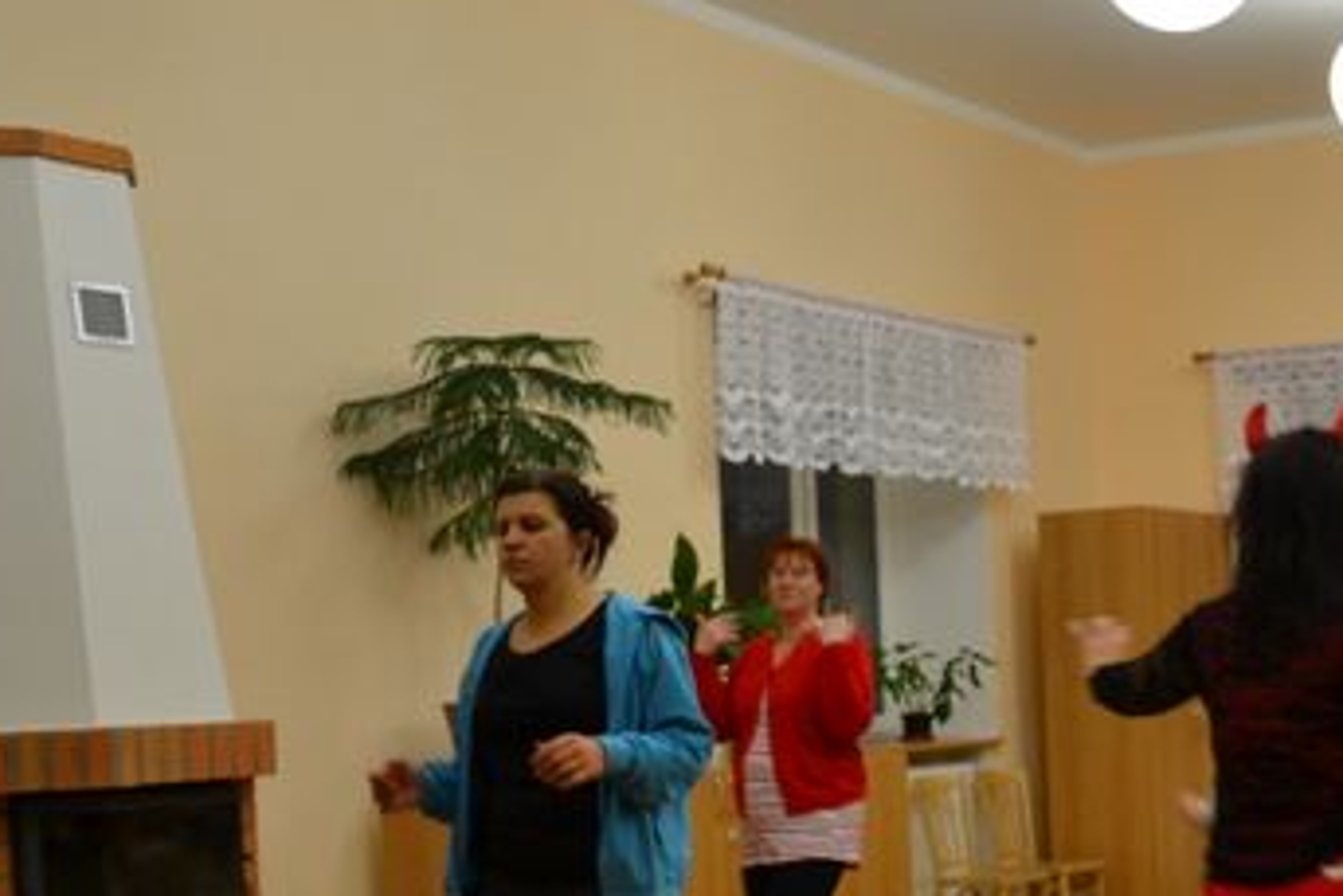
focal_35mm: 63
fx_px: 2351
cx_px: 1198
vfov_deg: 21.2
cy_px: 763
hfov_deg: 30.5
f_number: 3.5
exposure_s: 1/30
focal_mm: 18
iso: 400
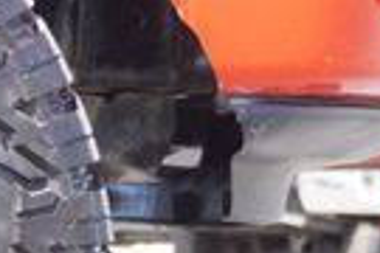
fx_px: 3145
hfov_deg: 6.6
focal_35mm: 298
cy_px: 284
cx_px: -442
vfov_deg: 4.6
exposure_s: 1/80
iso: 125
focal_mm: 42
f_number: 5.6
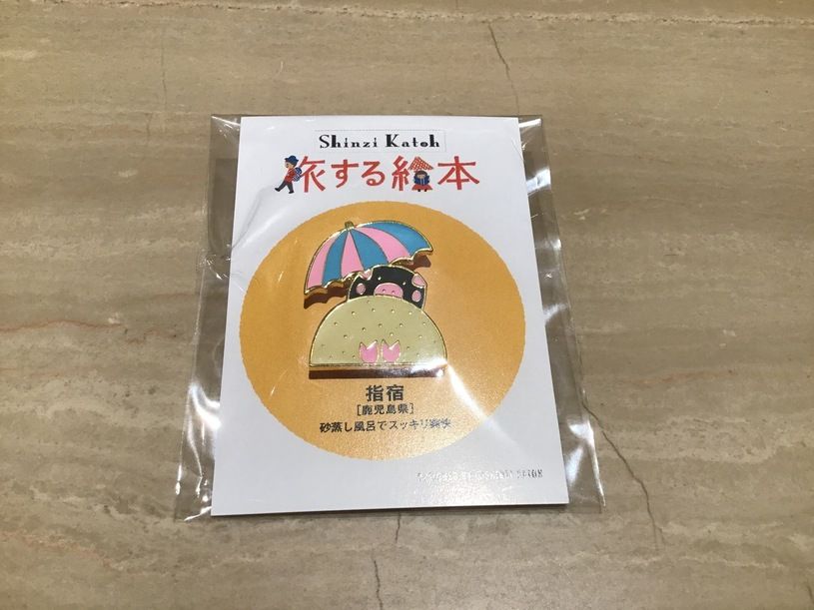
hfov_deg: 58.4
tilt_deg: -56.4
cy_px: 305
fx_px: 729
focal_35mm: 31
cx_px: 407
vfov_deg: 45.4
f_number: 2.4
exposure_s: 1/40
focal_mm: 3.3
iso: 25
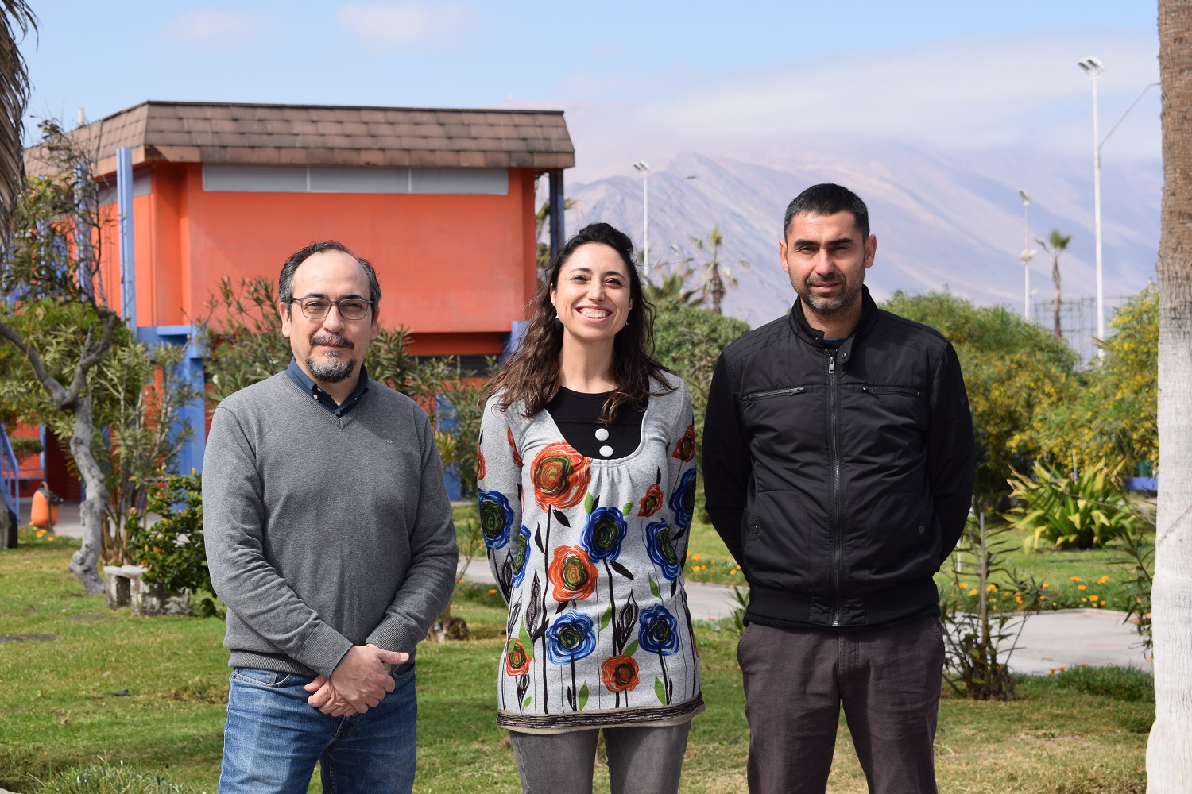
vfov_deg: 16.6
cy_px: 397
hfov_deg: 24.6
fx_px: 2731
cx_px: 596
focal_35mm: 82
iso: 100
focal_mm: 55
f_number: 8
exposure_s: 1/200
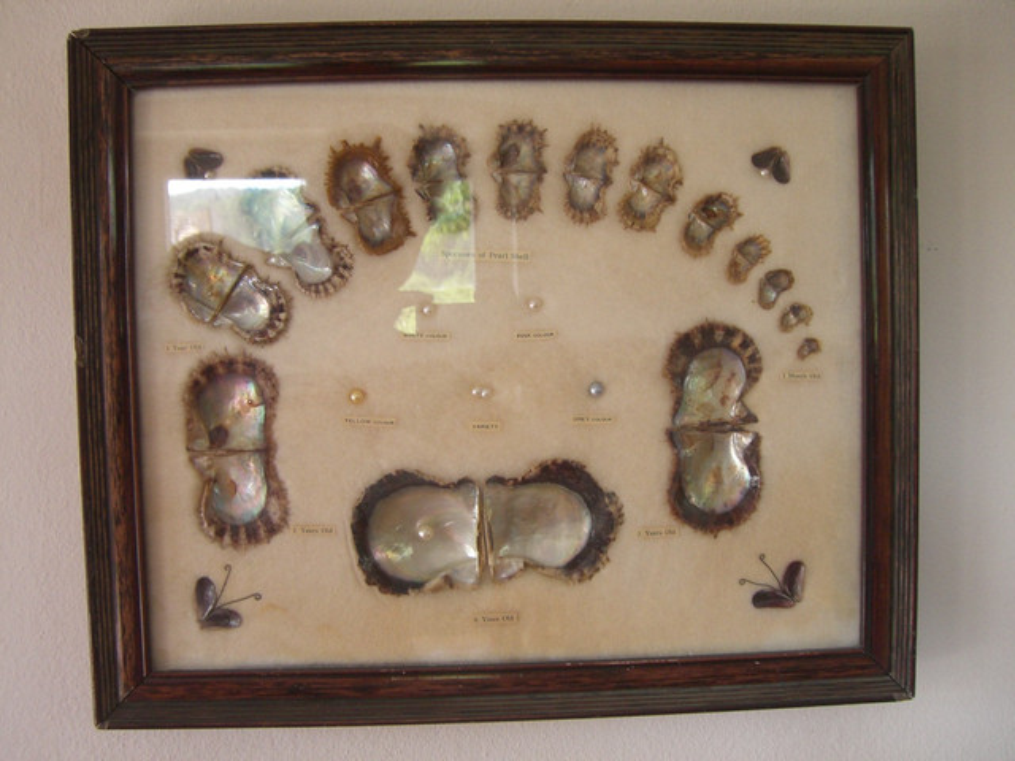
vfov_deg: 37.7
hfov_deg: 49.0
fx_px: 1114
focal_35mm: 38
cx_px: 508
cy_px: 380
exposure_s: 1/50
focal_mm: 6.2
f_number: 2.7
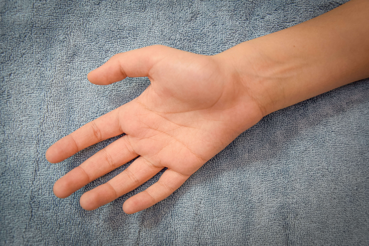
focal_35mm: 39
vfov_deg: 34.2
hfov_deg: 49.6
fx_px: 400
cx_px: 184
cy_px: 123
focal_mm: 26
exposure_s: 1/60
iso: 1100
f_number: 4
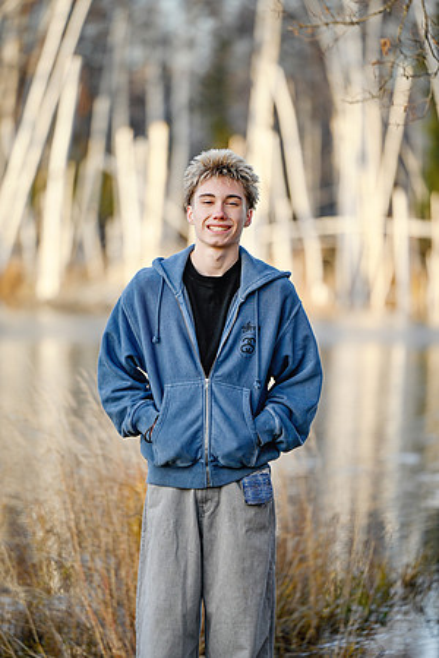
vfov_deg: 11.4
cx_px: 220
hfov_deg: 7.6
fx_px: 3292
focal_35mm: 180
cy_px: 329
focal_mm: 180
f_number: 2.8
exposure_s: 1/320
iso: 100
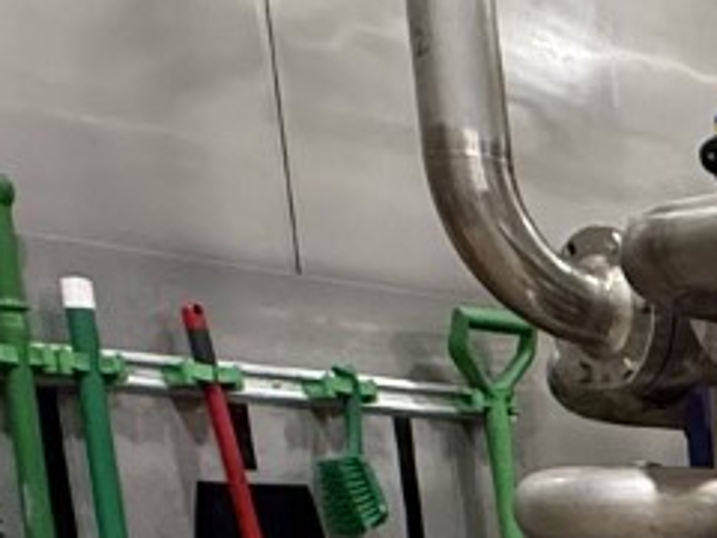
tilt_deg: -11.1
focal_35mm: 84
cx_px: 1383
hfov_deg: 17.5
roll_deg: +0.2
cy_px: 933
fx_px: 1740
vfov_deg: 15.4
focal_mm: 2.22
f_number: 2.2
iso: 500
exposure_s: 1/50
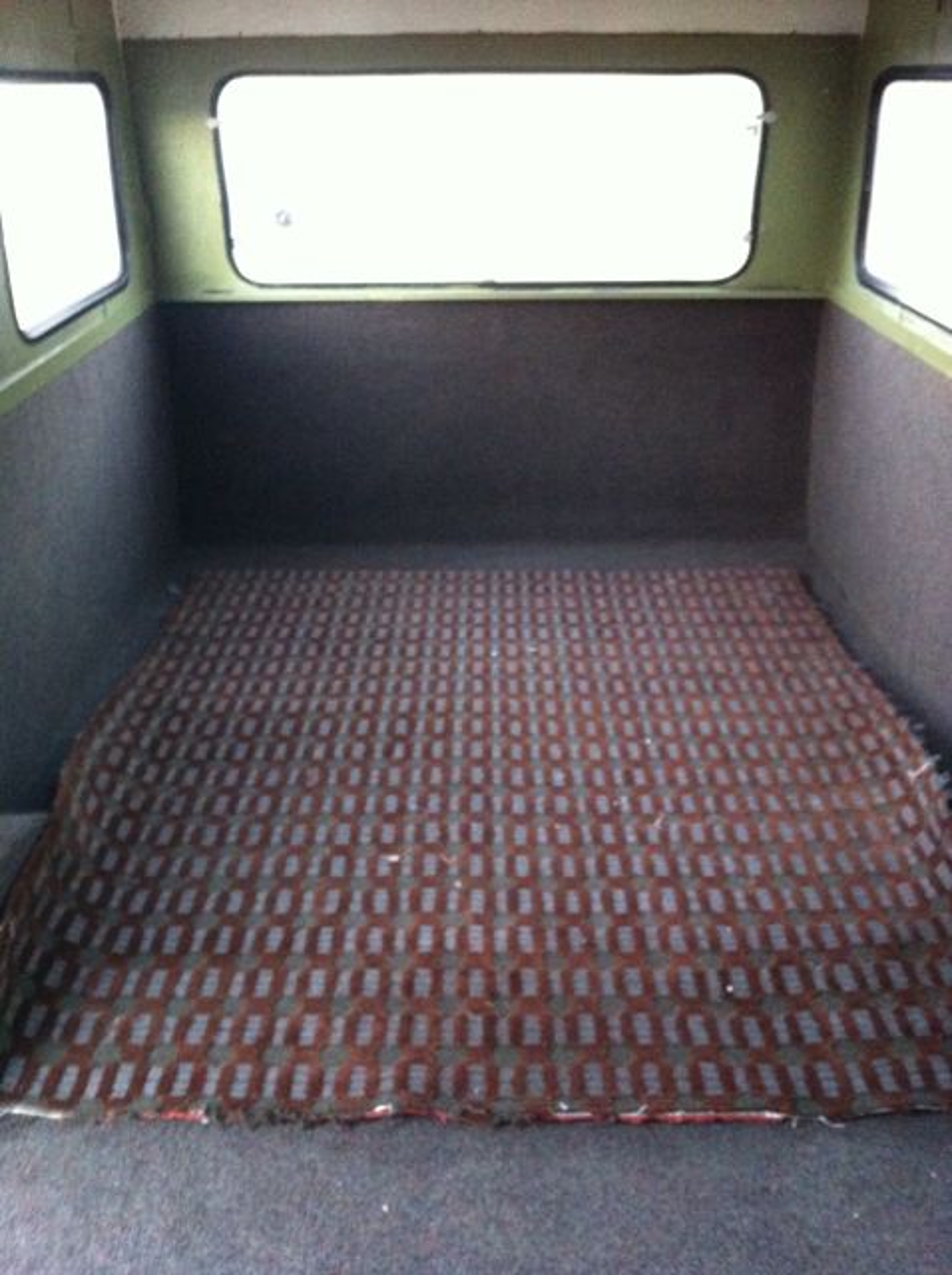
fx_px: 1287
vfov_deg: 52.7
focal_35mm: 35
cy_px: 638
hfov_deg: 40.6
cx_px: 476
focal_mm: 3.85
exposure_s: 1/15
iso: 640
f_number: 2.8
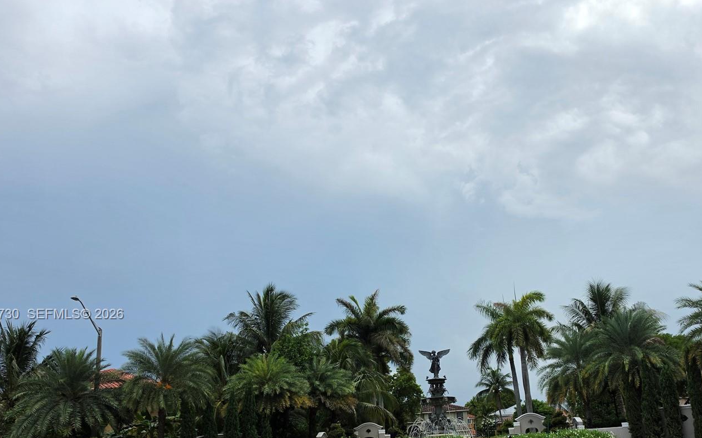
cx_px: 396
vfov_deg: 39.7
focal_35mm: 31
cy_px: 315
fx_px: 593
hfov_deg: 61.0
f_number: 1.4
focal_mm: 6.5
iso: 64
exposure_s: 1/3707
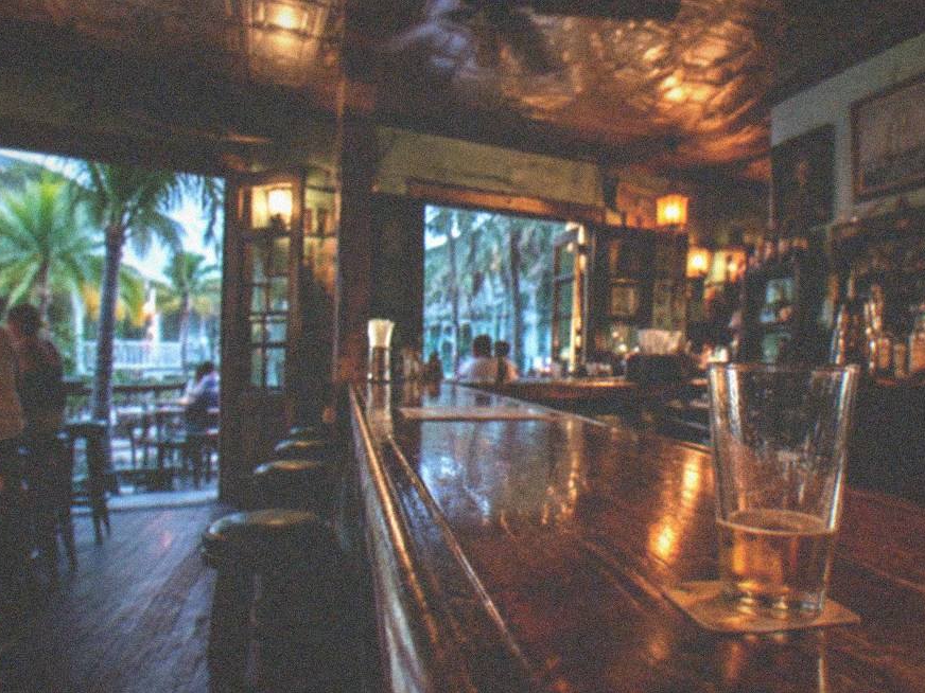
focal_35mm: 54
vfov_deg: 27.0
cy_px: 352
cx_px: 448
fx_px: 1443
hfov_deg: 35.5
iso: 4000
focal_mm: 49
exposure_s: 1/80
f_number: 3.5
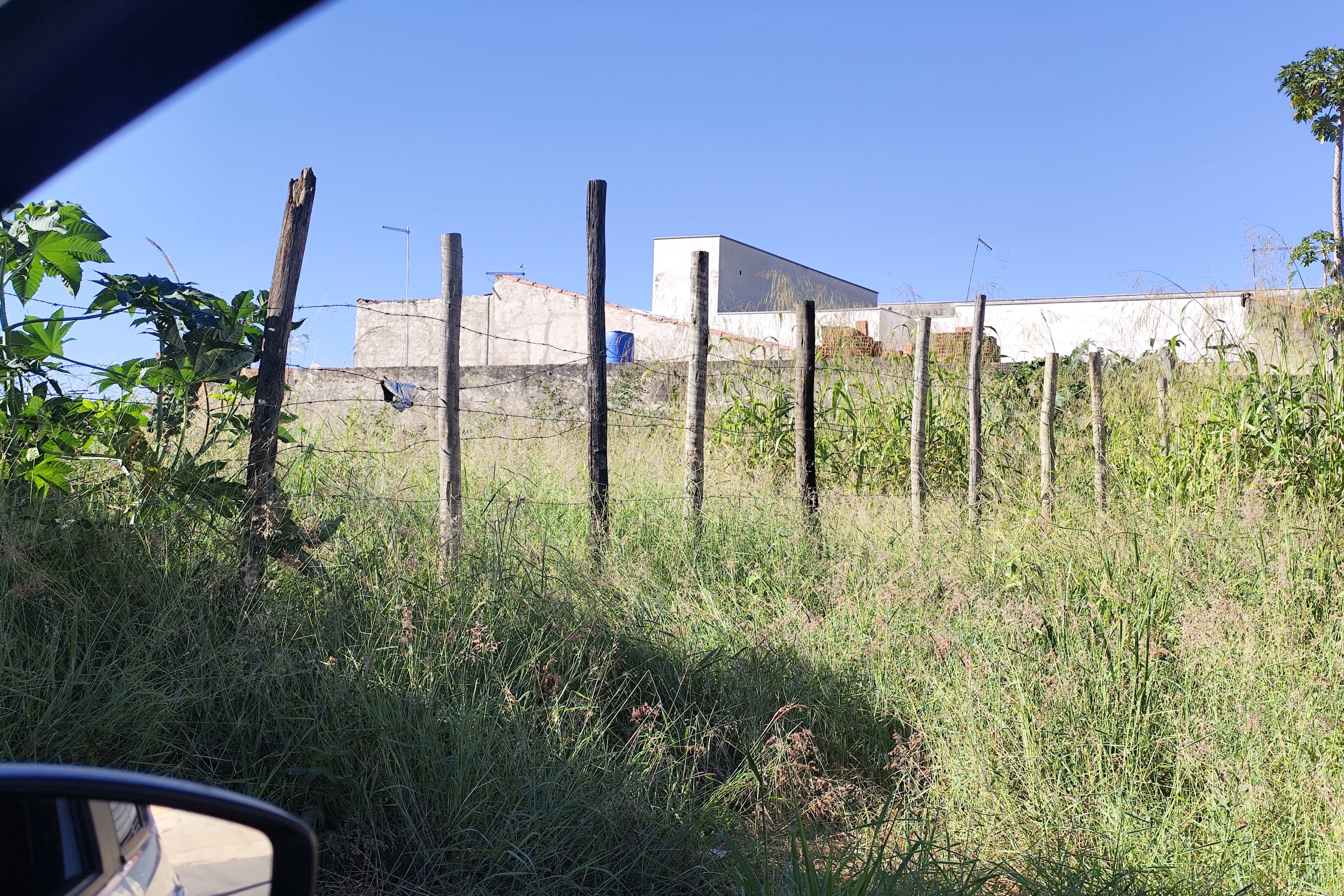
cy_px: 533
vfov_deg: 26.4
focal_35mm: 51
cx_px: 696
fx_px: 1904
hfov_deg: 38.9
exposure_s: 1/689
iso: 50
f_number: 1.65
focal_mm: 6.14
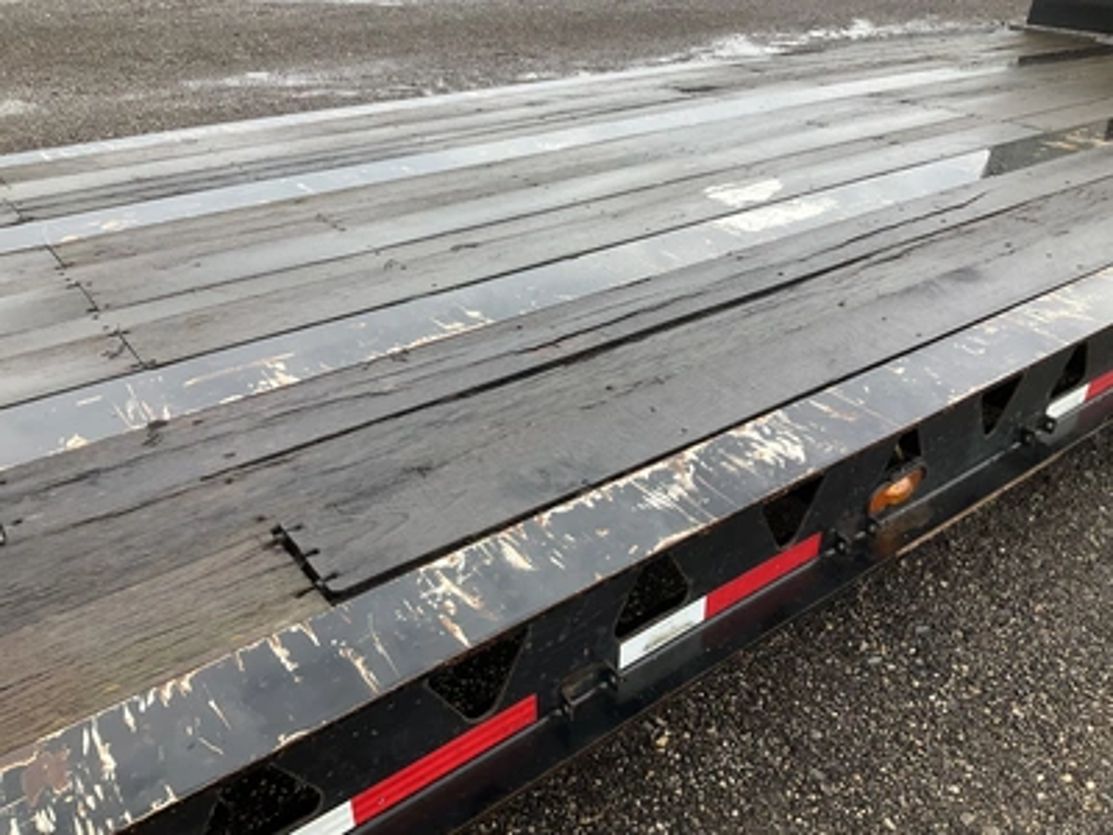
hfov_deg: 61.7
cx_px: 556
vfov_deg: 48.2
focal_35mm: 29
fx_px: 932
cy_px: 418
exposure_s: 1/299
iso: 25
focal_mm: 3
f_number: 1.8
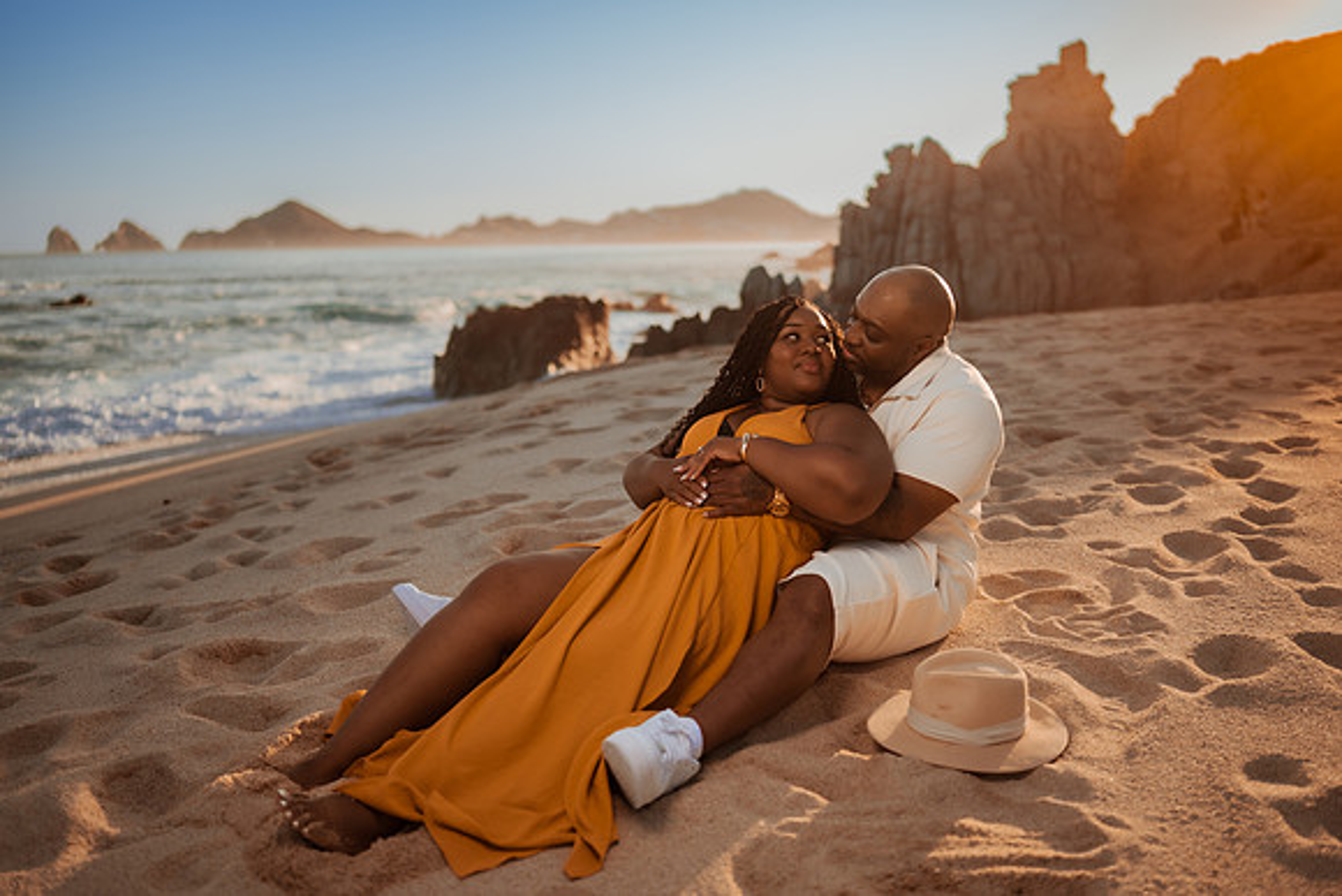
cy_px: 448
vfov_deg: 37.9
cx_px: 671
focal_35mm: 35
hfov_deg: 54.4
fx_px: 1305
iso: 100
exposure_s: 1/1600
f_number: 1.8
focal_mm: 35
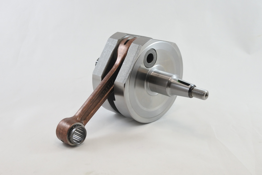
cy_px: 88
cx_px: 131
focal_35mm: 48
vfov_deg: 28.1
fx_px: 349
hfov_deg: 41.1
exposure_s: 1/125
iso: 400
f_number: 4.5
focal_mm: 18
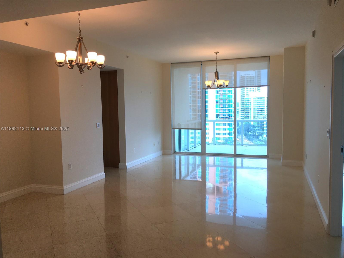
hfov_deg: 61.7
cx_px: 172
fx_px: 288
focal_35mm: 29
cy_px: 129
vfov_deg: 48.2
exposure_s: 1/127
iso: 25
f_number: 2.2
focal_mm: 4.15
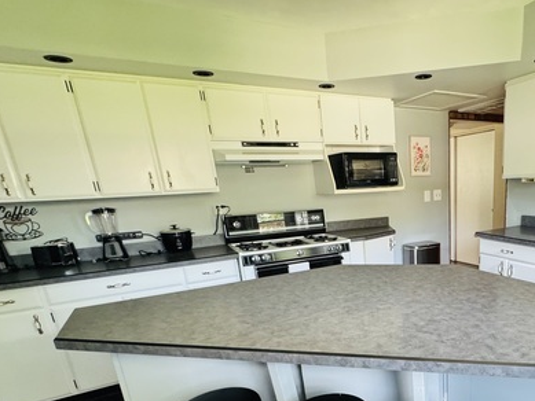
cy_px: 298
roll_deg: +2.7
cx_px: 400
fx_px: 371
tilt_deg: -17.1
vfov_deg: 54.3
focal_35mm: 24
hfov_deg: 67.2
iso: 400
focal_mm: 2.22
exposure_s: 1/60
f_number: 2.2
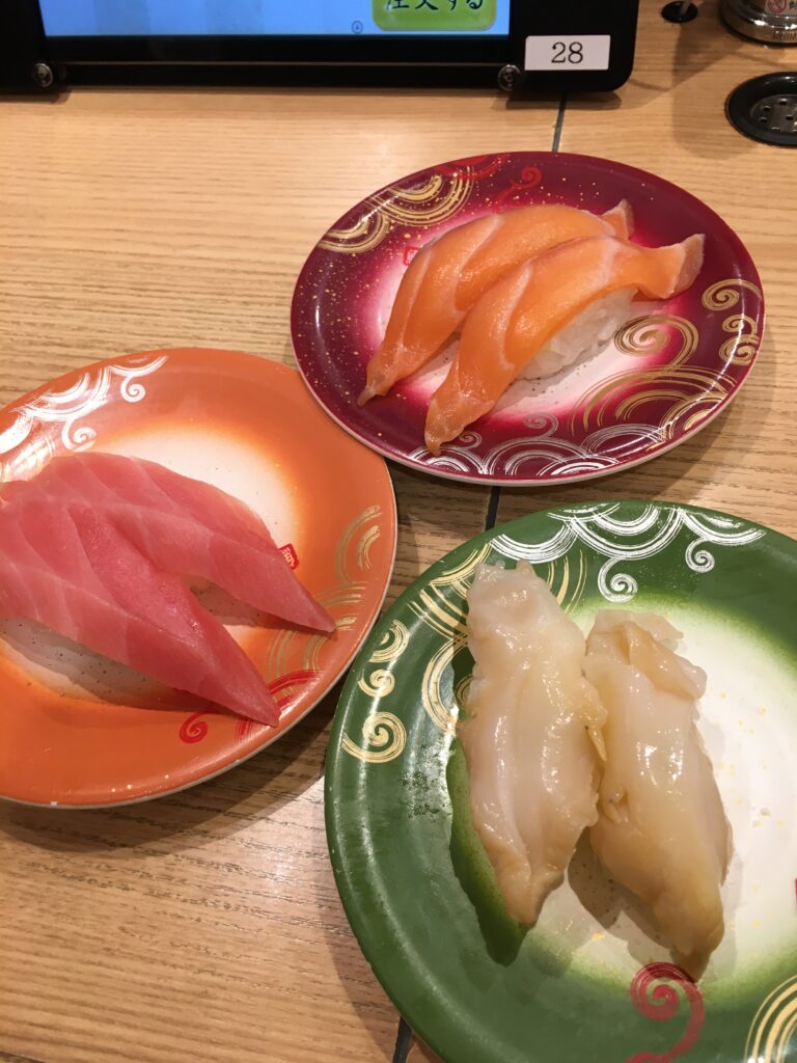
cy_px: 532
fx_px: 890
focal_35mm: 29
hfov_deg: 48.2
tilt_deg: -54.7
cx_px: 398
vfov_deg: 61.7
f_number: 2.2
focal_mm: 4.15
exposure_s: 1/30
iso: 32
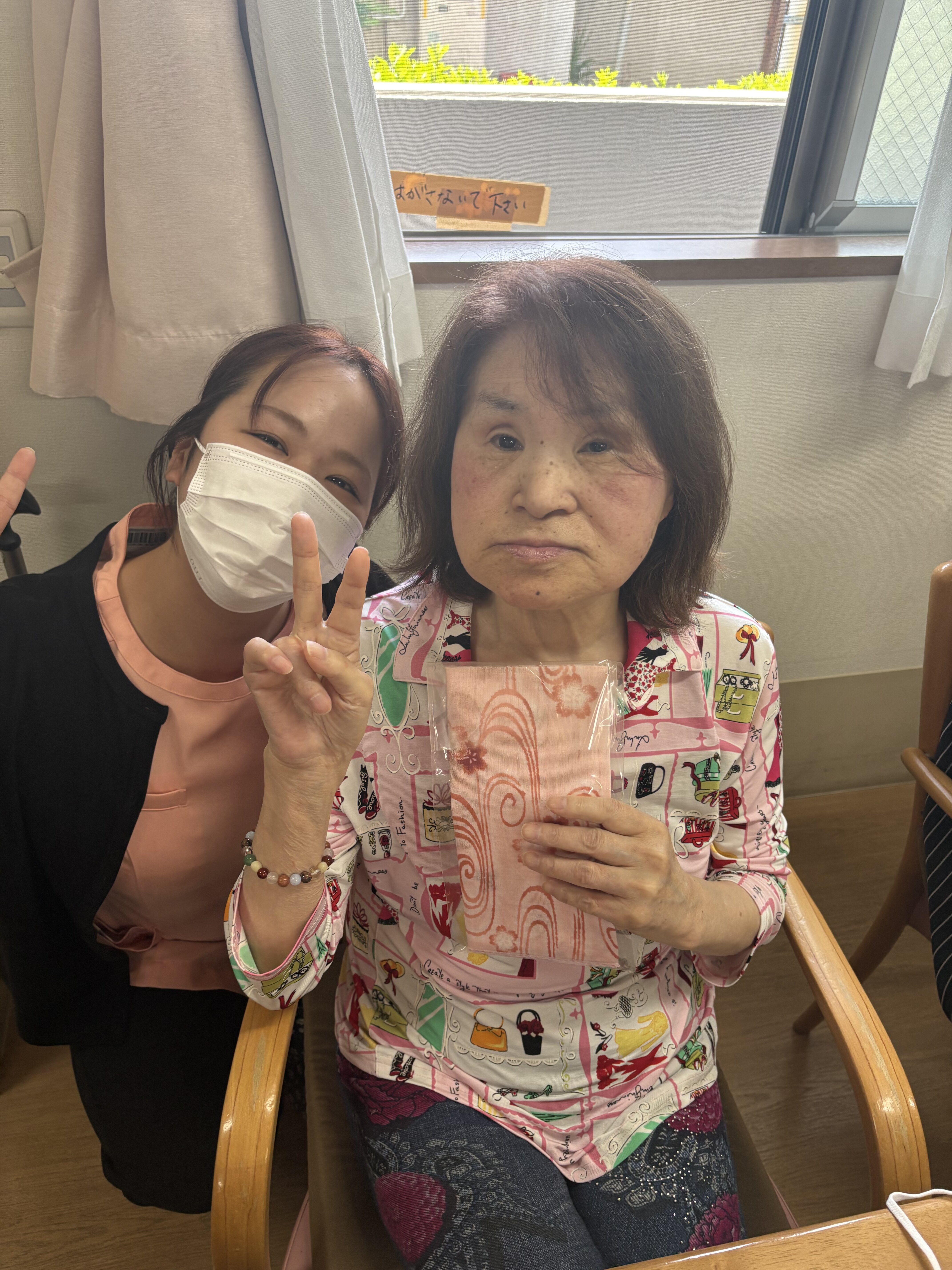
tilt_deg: -35.4
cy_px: 635
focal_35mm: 26
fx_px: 953
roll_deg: -3.3
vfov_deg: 67.3
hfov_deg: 53.1
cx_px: 476
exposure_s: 1/121
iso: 125
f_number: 1.6
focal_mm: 6
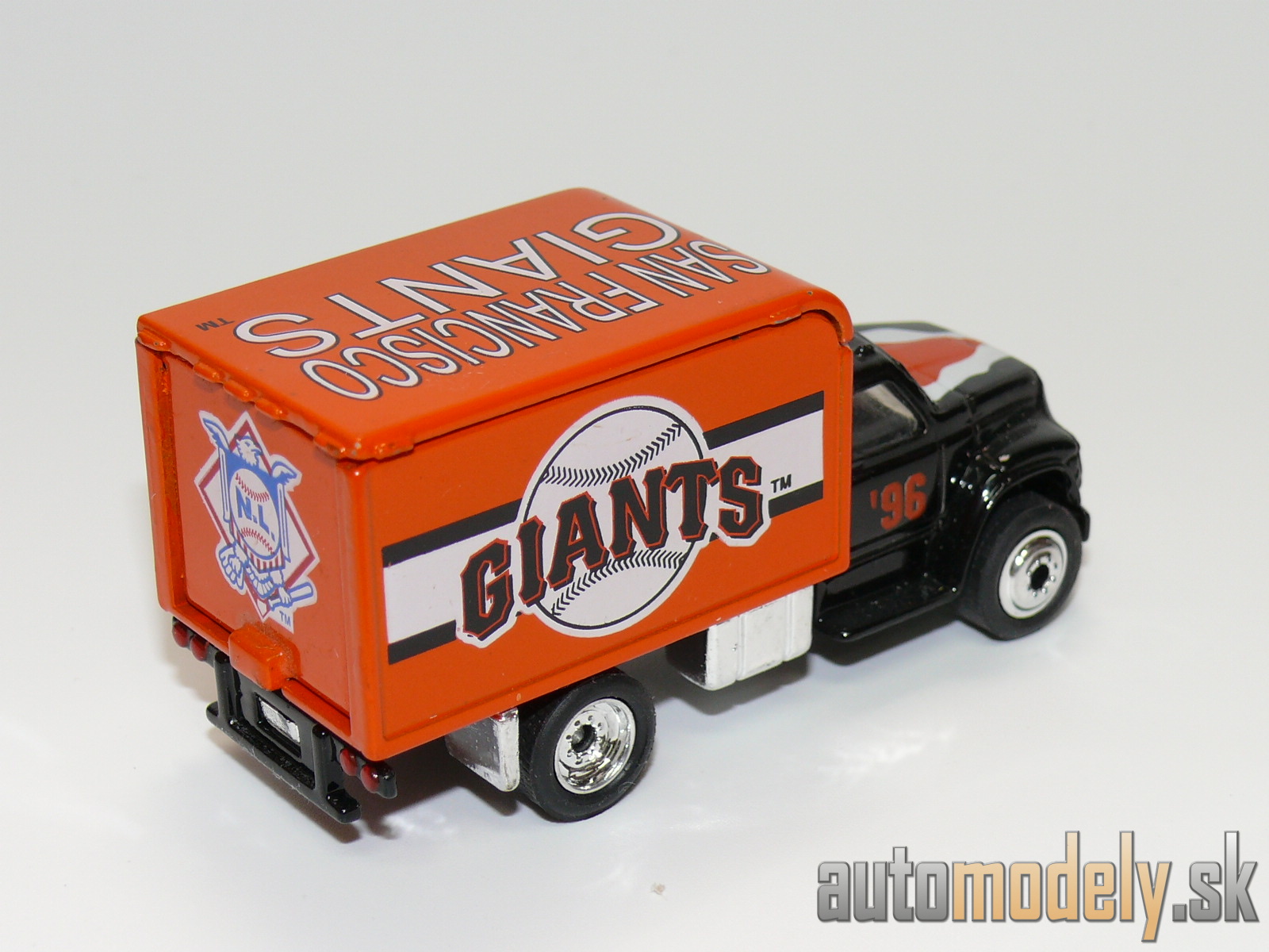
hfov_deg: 22.0
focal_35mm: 89
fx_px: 3263
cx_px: 634
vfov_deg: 16.6
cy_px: 476
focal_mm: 12.4
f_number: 4
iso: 100
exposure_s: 1/30
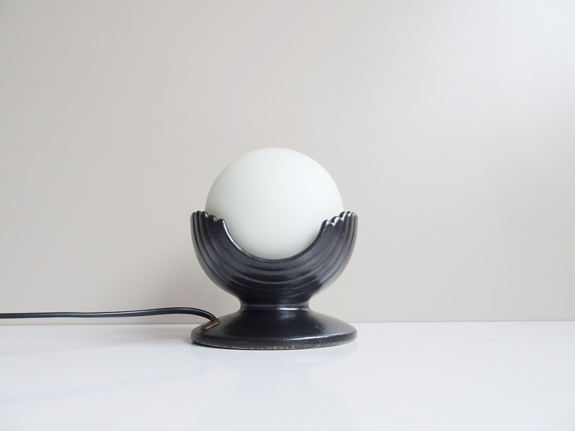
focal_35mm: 24
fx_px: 399
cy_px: 216
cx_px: 288
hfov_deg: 71.6
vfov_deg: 56.8
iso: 125
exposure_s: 1/30
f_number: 3.5
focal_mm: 4.1
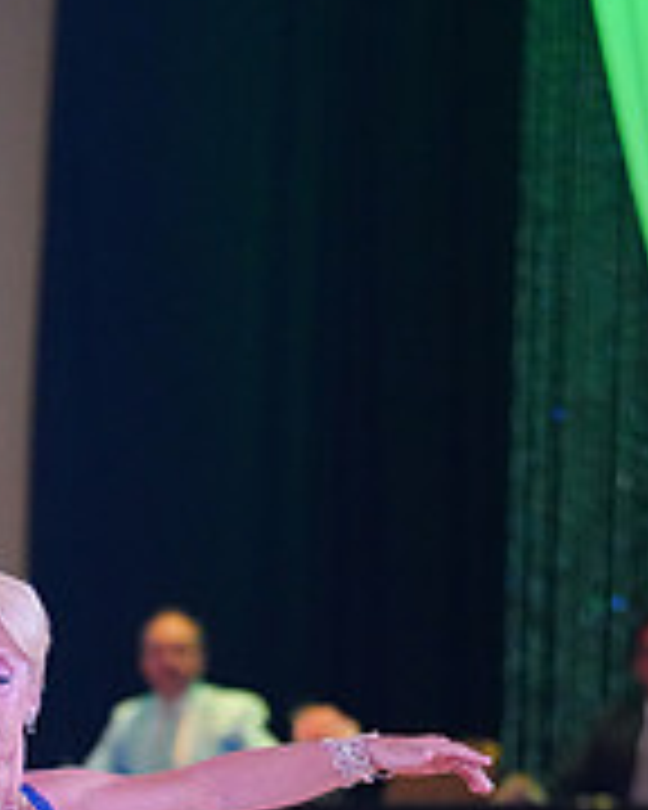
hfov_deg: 4.5
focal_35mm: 344
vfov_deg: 5.6
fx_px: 8247
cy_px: 1233
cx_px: -65
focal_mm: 114
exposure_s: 1/500
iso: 5000
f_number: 2.8
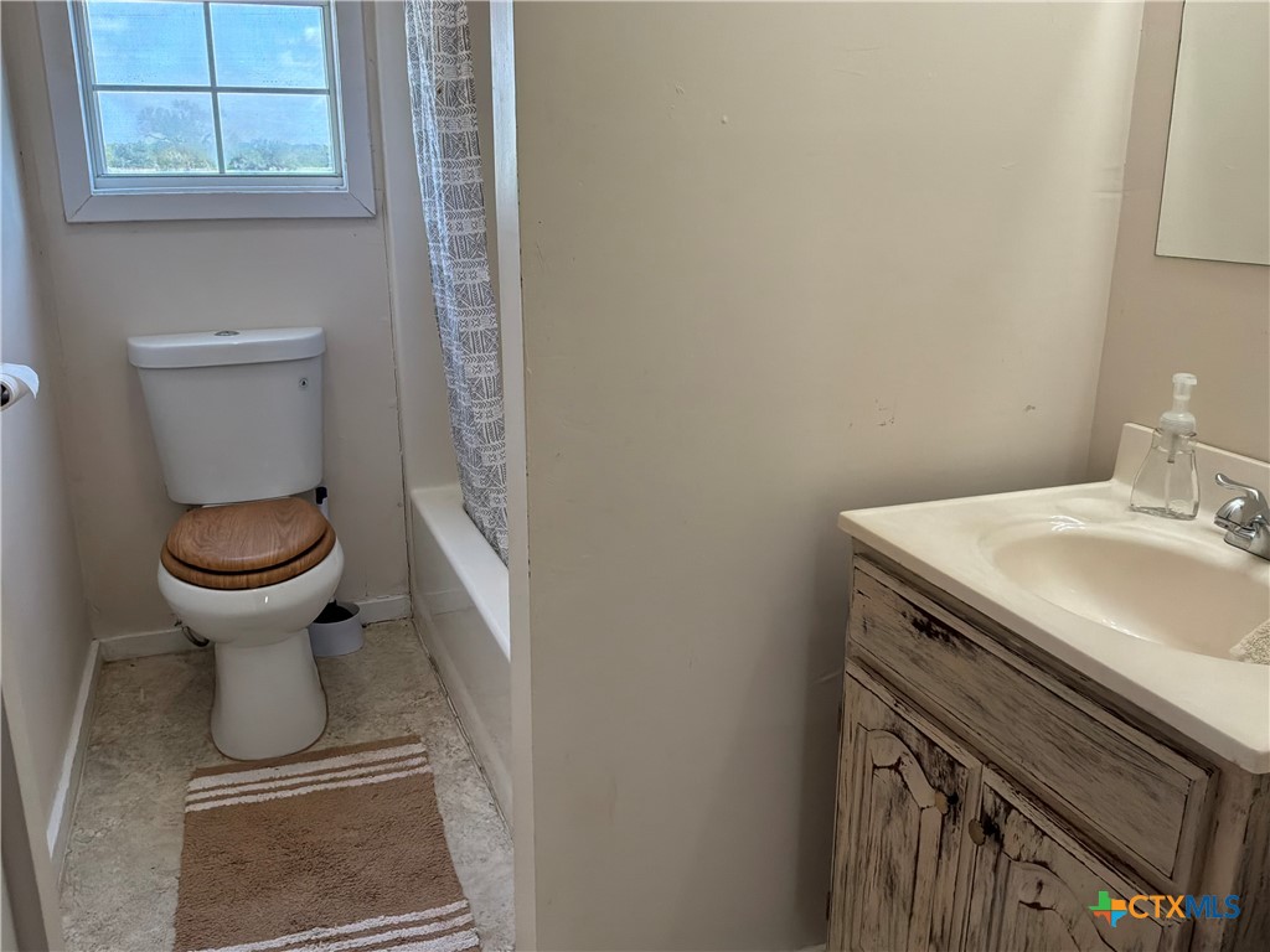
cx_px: 635
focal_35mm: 28
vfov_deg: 49.7
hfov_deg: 63.4
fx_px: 1027
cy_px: 476
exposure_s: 1/120
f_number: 1.8
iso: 80
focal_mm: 3
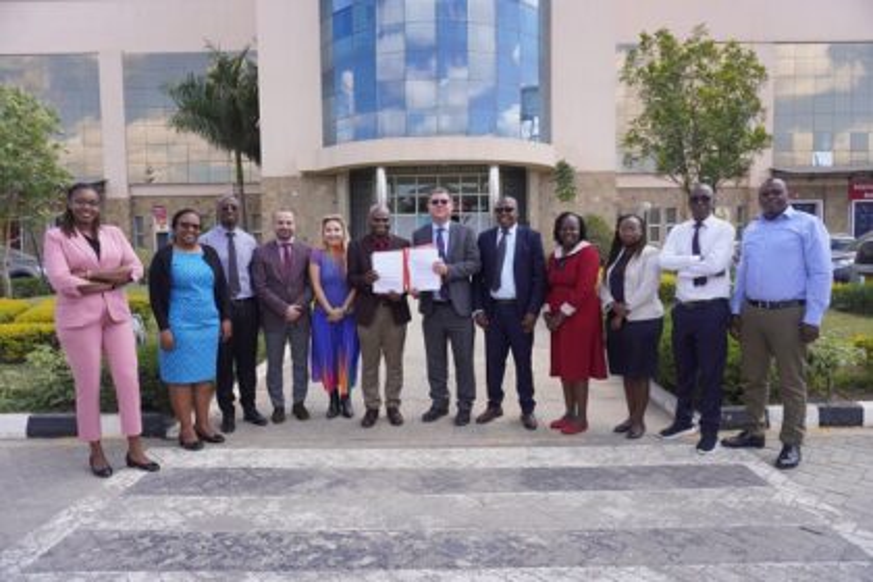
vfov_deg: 53.1
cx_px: 436
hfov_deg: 73.7
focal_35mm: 24
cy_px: 291
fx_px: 582
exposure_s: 1/400
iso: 100
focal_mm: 16
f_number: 4
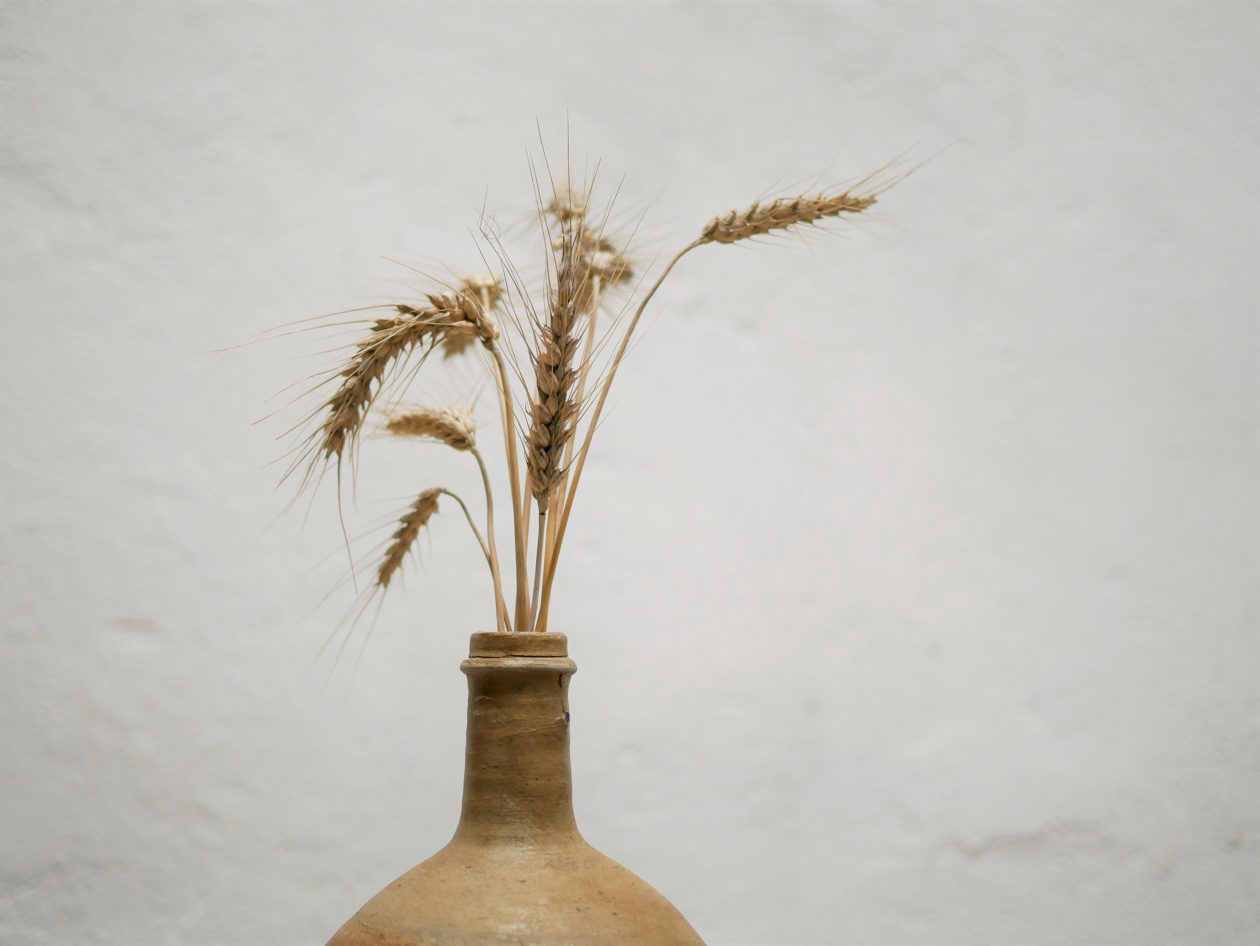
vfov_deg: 36.0
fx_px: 1457
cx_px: 630
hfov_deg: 46.8
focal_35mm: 40
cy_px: 473
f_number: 1.7
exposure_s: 1/60
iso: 640
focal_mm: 20
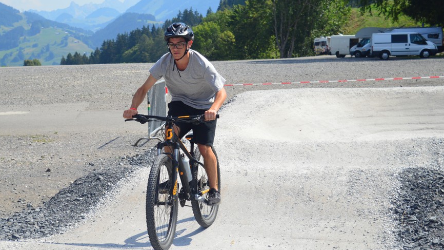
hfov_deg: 27.2
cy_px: 114
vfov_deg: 15.5
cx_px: 189
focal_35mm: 78
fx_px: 918
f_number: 5
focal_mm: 42
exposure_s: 1/1000
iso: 200
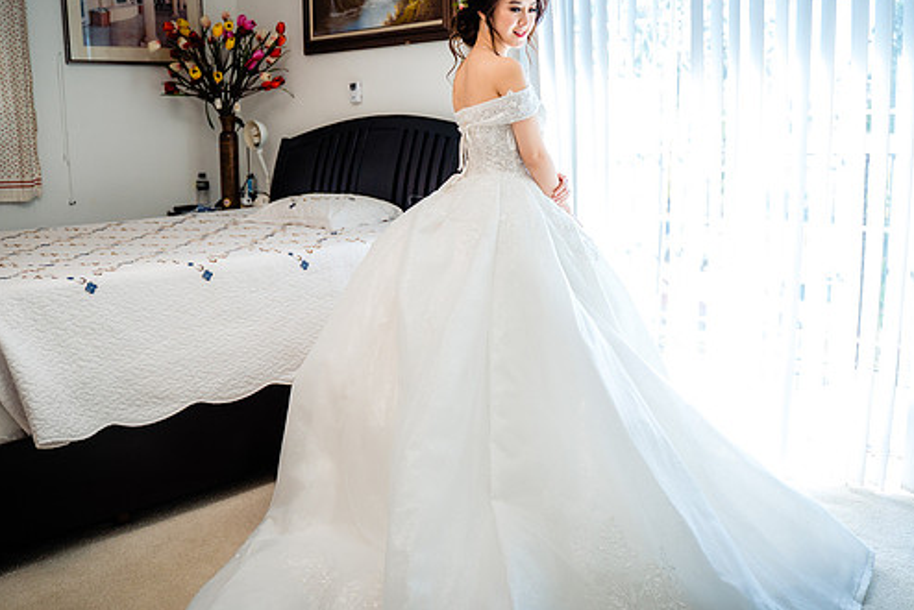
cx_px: 437
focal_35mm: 34
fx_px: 864
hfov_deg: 55.7
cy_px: 277
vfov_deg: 38.9
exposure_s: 1/320
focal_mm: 28
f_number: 2.8
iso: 500
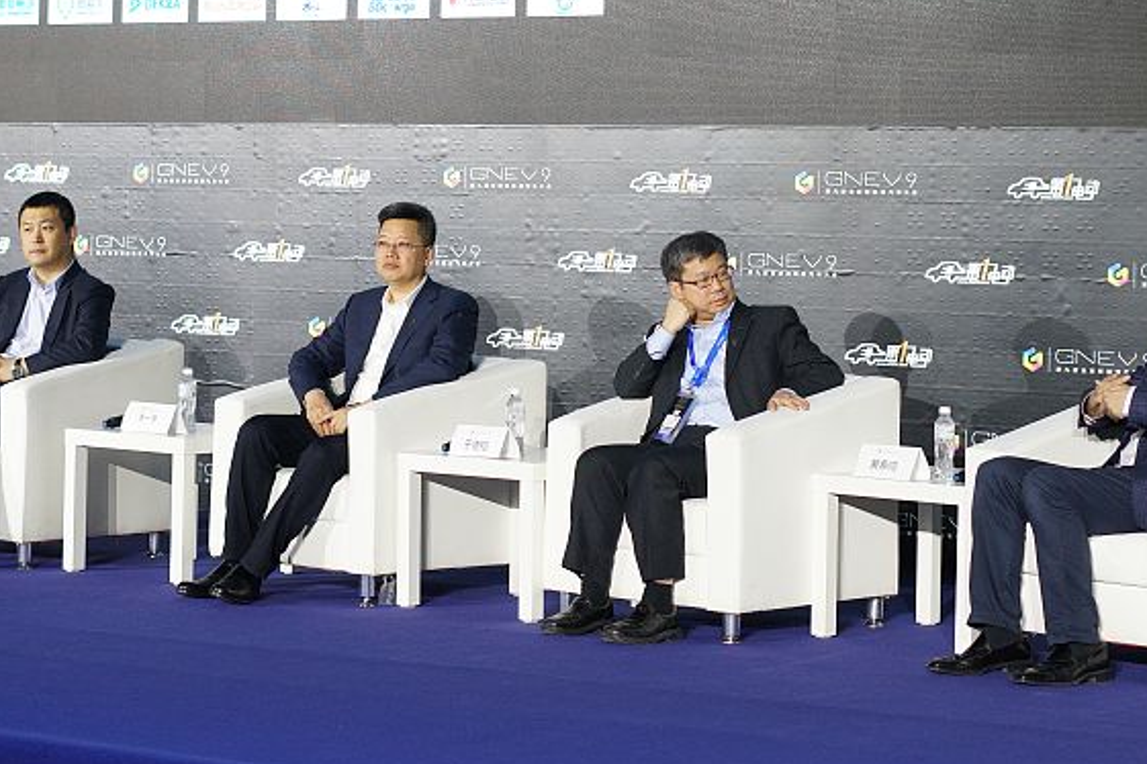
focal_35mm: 107
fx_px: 3409
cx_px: 499
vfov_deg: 12.6
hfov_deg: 19.1
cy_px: -10
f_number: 2.5
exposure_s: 1/200
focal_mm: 50
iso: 1000
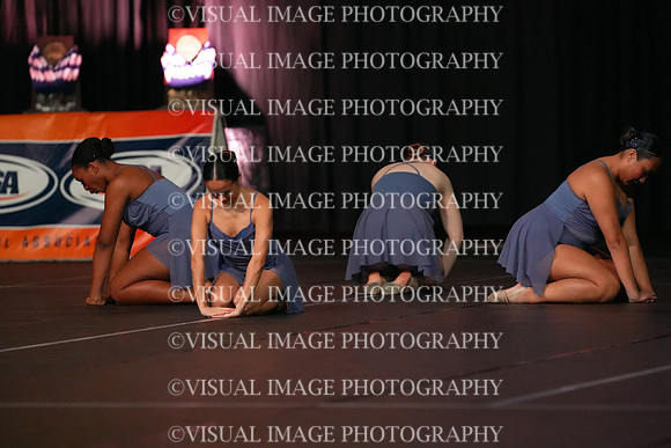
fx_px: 5593
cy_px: 224
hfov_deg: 6.9
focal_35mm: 300
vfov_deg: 4.6
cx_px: 336
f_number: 3.5
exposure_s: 1/1250
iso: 16000
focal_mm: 300
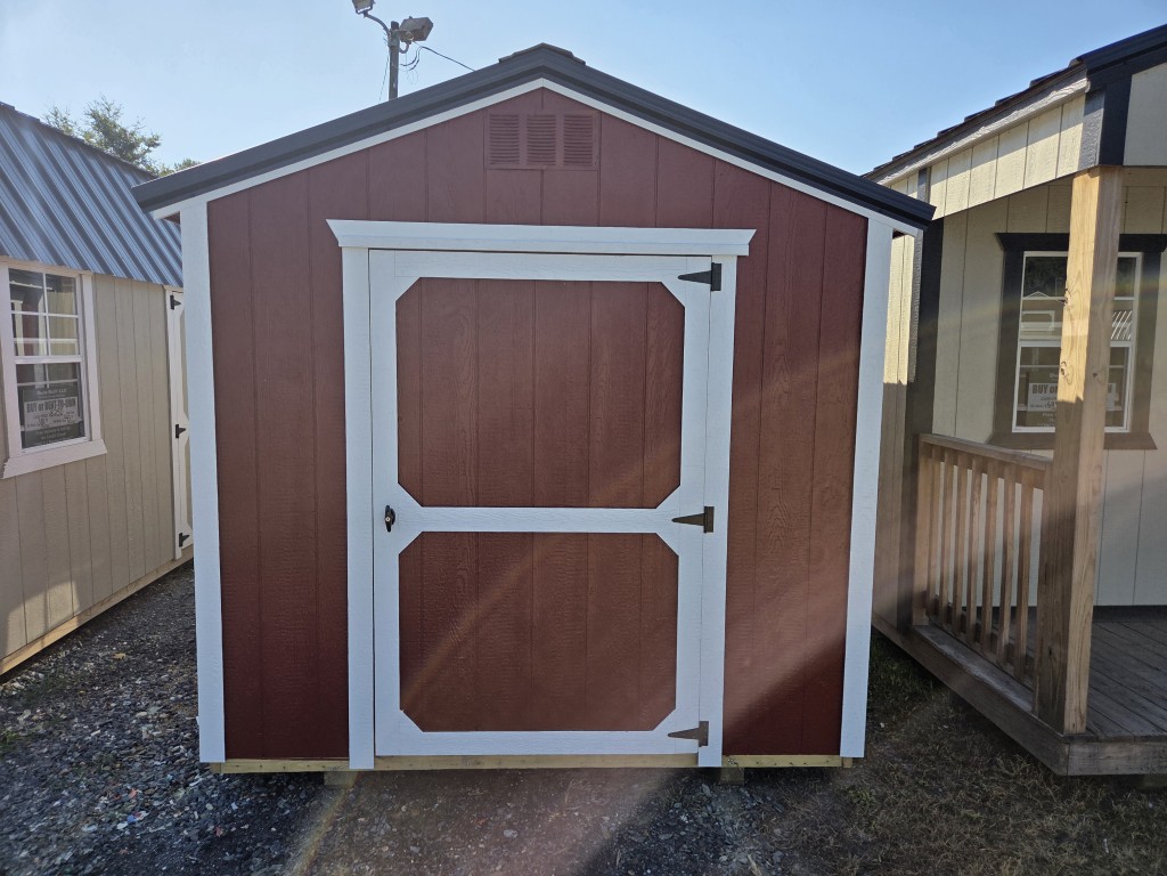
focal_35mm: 23
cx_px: 584
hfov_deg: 73.9
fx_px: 775
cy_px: 438
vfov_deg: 58.9
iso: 80
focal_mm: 5.4
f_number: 1.8
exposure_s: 1/5004
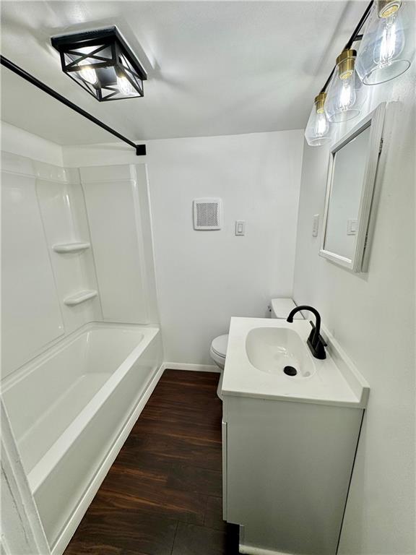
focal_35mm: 14
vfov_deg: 102.1
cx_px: 208
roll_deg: +1.2
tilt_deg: -14.4
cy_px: 278
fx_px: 224
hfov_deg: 85.7
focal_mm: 2.22
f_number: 2.2
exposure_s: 1/120
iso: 50
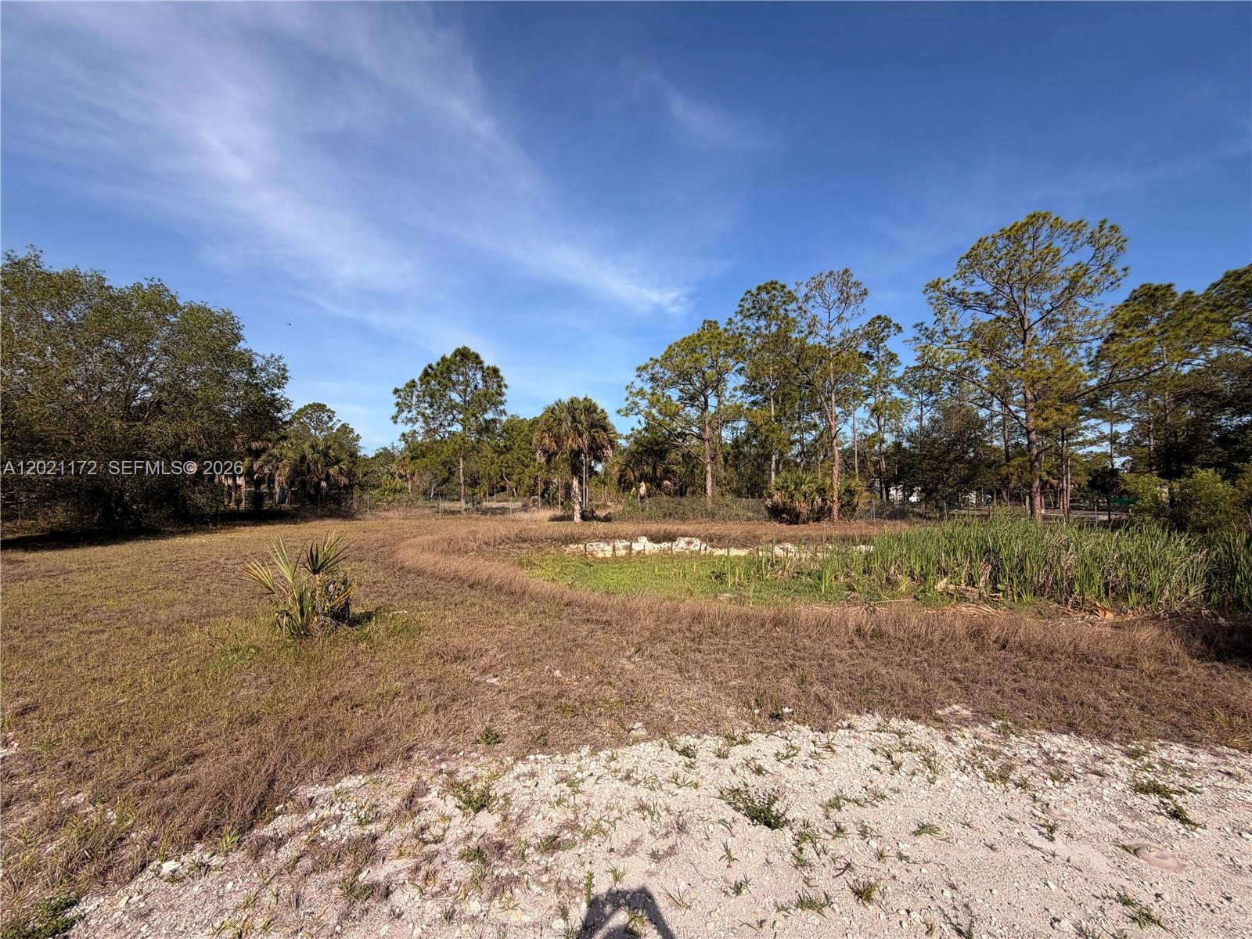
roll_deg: -0.5
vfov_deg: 85.7
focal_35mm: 14
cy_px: 470
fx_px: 506
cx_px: 626
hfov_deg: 102.1
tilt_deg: +2.1
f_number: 2.2
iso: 20
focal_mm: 2.22
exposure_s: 1/864
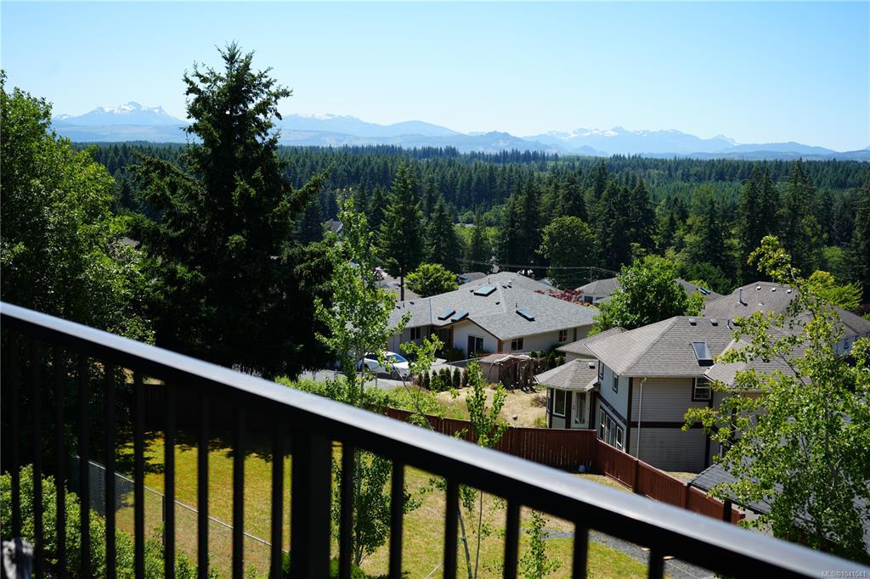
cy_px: 290
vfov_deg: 34.2
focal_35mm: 39
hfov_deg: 49.6
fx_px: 942
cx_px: 435
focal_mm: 39
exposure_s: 1/400
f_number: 5
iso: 100
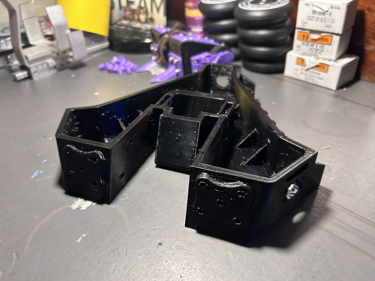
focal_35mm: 26
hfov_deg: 67.3
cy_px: 140
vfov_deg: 53.1
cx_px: 188
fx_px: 282
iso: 320
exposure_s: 1/60
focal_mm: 5.7
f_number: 1.5
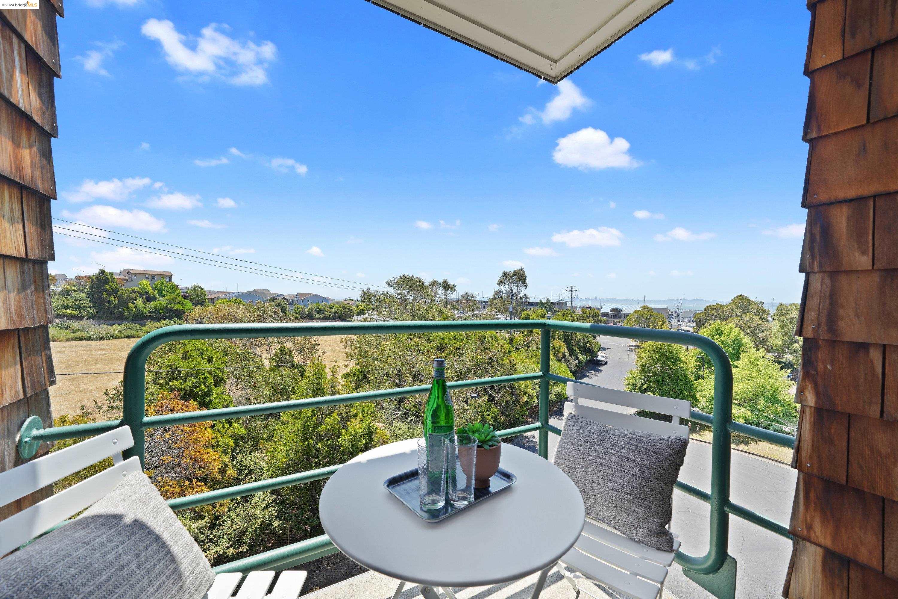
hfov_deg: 108.3
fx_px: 324
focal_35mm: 13
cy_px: 300
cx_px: 449
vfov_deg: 85.4
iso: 100
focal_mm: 13
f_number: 8
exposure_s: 1/20
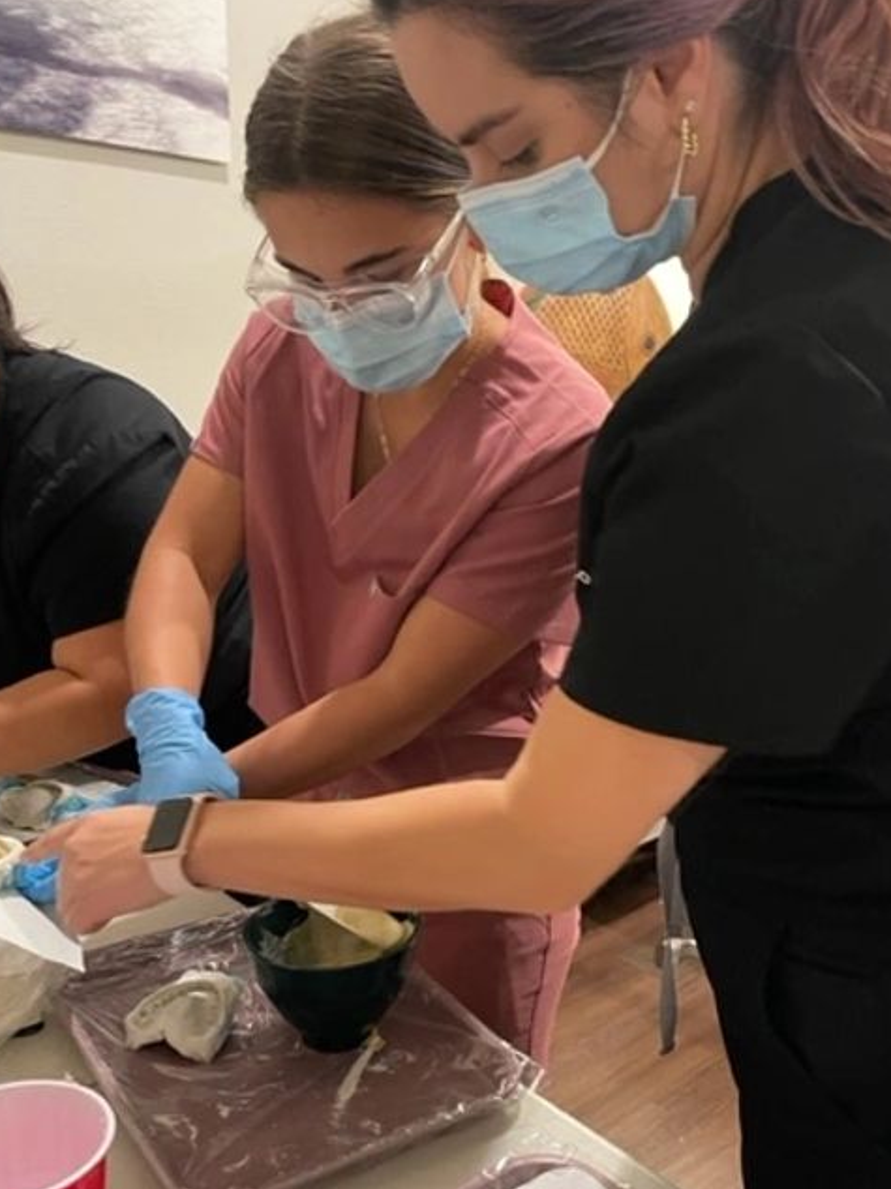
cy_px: 699
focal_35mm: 35
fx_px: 1202
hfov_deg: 40.6
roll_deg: -2.5
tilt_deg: -16.3
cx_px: 518
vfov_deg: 52.4
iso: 500
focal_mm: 5.1
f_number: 1.6
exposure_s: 1/30
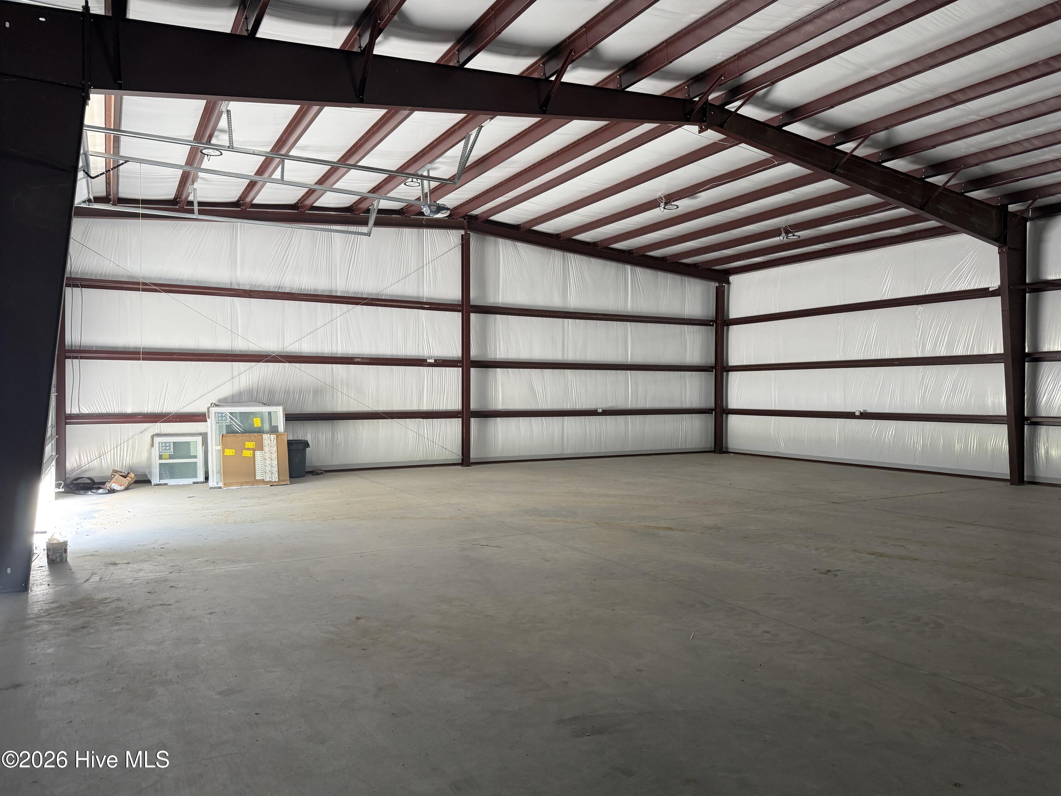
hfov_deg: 71.6
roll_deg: -0.7
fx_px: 736
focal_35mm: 24
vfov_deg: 56.8
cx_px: 530
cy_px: 398
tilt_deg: -2.1
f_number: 1.78
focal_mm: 6.76
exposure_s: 1/76
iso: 200
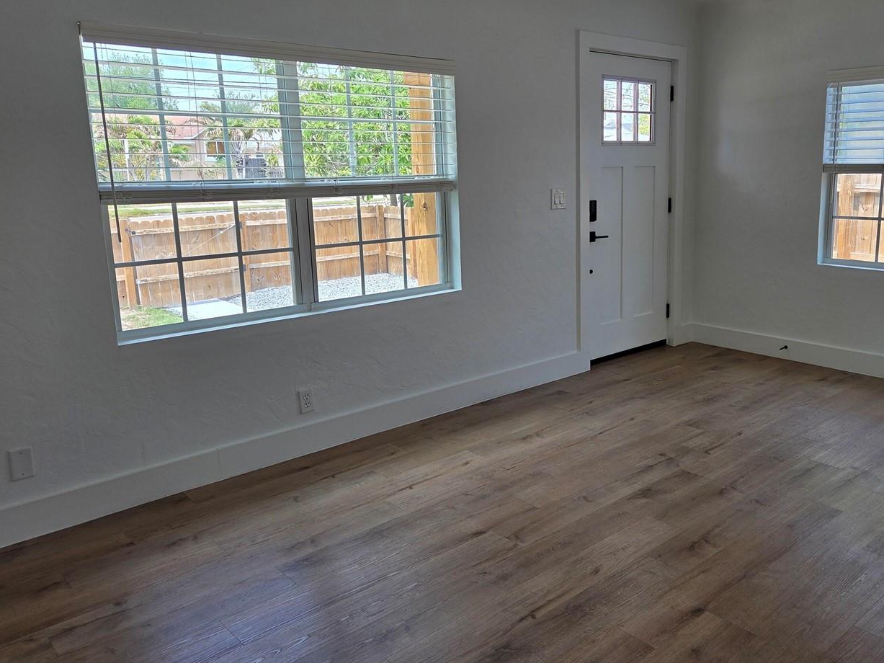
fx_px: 766
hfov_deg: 59.3
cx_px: 548
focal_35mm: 30
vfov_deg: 46.7
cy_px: 286
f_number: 1.8
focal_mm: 5.4
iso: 25
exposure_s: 1/178
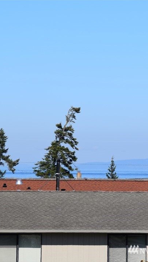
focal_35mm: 249
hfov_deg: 4.9
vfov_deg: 8.7
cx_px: 148
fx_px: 1734
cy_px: 131
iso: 200
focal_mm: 105
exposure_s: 1/400
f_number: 10
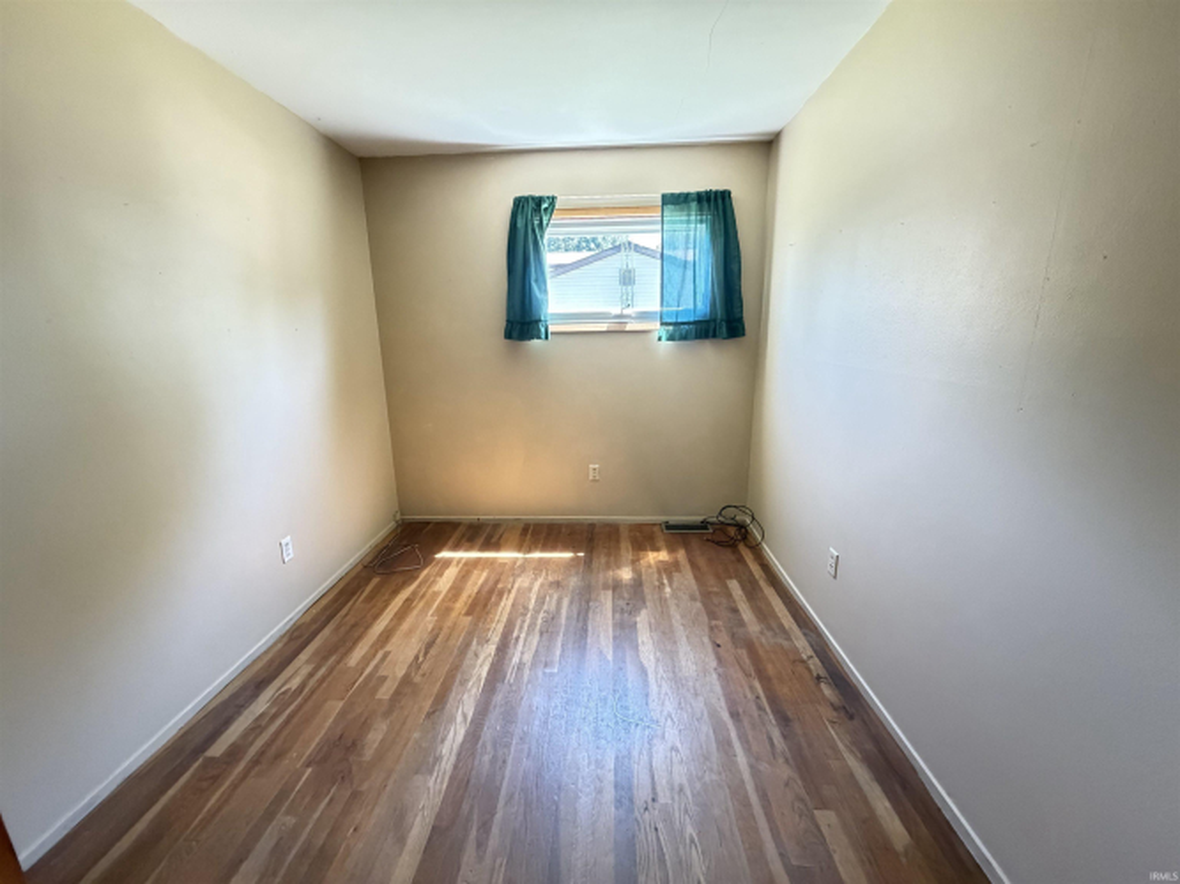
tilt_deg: -13.2
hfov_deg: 102.1
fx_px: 477
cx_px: 590
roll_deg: +0.3
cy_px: 442
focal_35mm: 14
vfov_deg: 85.7
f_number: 2.2
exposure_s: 1/60
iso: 800
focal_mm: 2.22
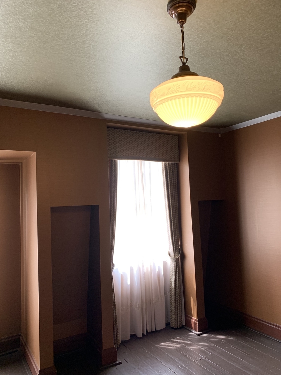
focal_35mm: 26
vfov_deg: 67.3
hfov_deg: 53.1
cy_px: 188
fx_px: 281
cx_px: 140
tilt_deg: +6.4
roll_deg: +1.4
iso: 100
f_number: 1.8
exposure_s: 1/60
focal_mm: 4.25
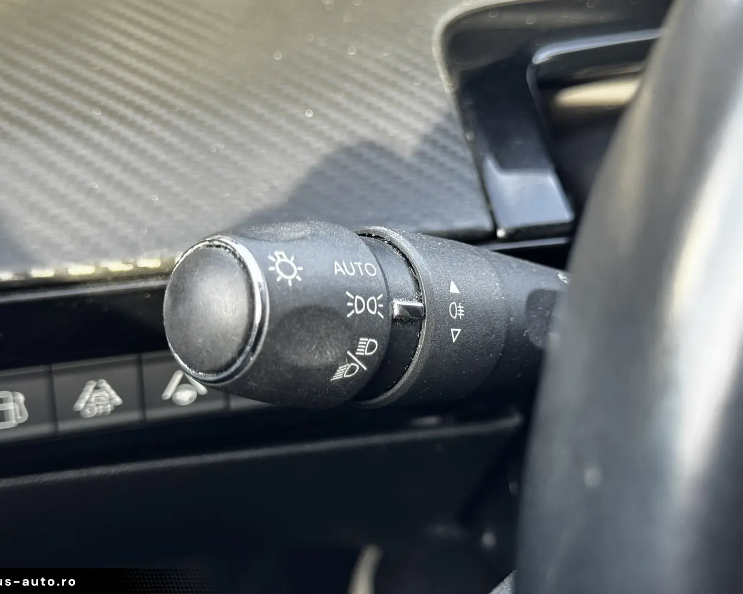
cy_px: 293
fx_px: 1121
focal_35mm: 51
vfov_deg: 29.7
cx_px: 345
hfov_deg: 36.6
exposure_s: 1/89
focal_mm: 6.76
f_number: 1.78
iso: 100
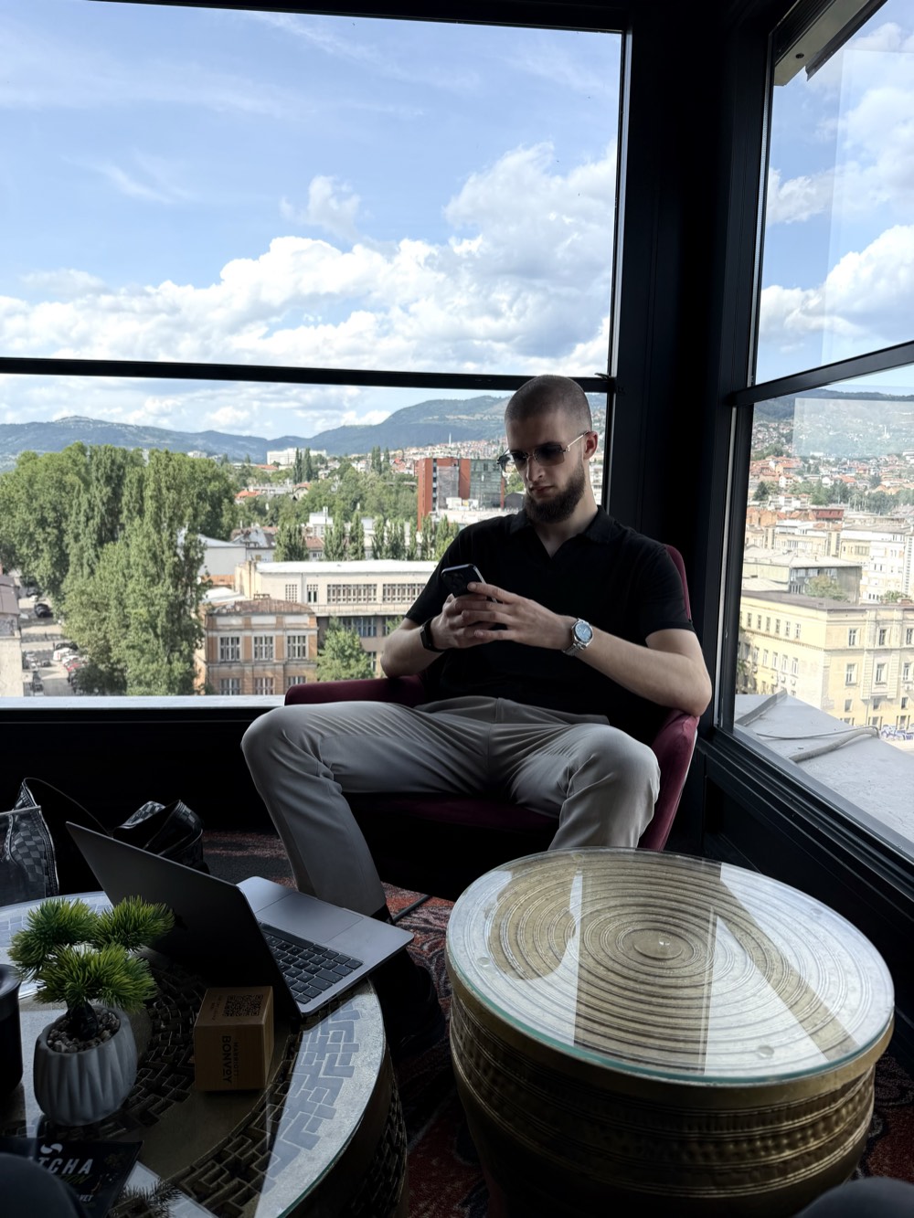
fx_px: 845
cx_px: 457
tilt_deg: -7.1
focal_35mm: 24
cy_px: 609
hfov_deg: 56.8
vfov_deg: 71.6
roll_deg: -1.6
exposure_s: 1/1410
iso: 80
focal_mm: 6.76
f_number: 1.78
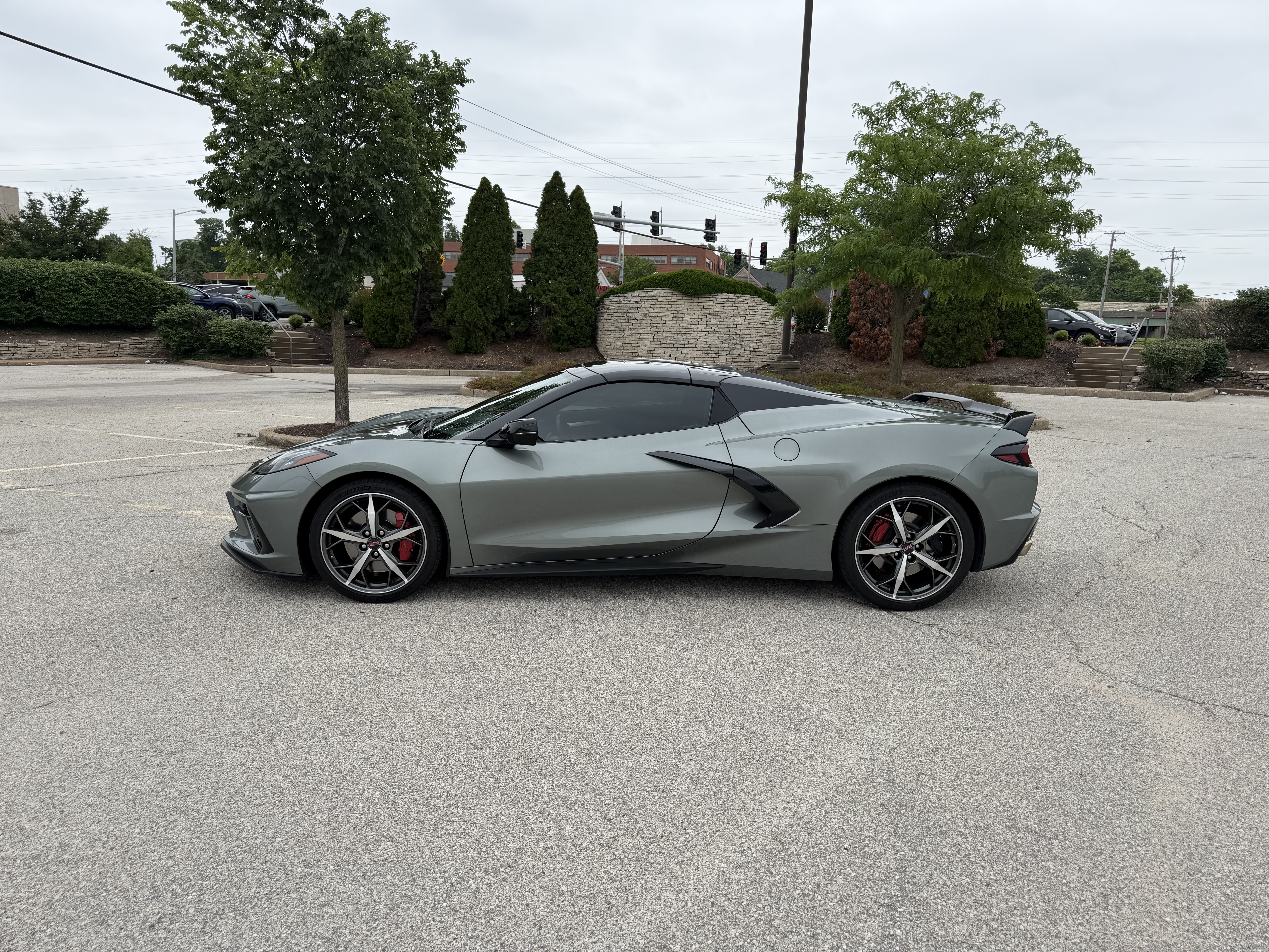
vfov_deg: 56.8
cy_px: 476
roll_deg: -1.9
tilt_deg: -8.6
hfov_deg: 71.6
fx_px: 880
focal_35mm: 24
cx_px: 634
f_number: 1.78
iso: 80
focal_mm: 6.76
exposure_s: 1/1901
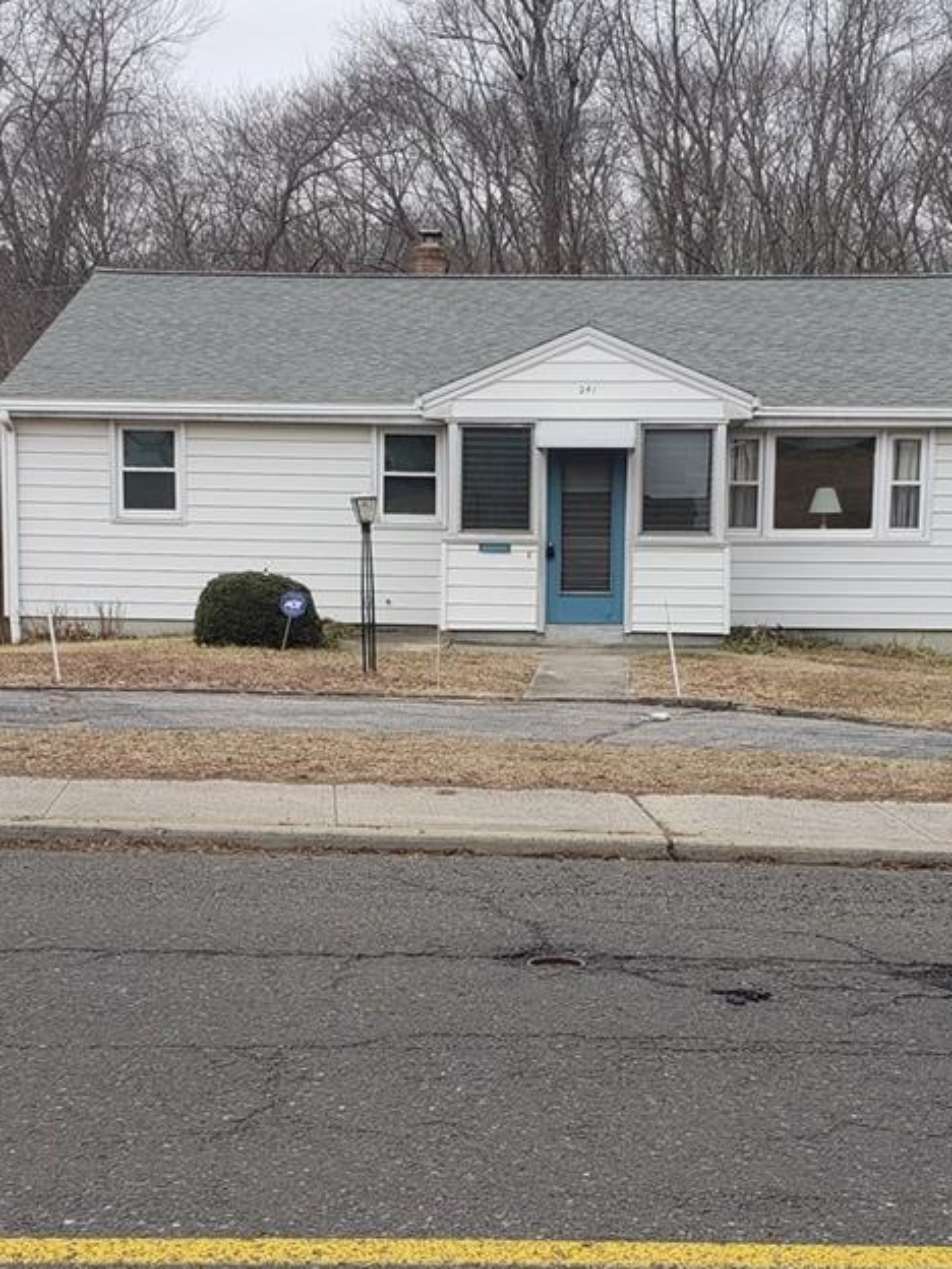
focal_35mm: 32
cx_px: 490
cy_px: 720
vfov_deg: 56.6
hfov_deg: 44.2
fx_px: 1173
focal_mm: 4.3
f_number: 2.4
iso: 50
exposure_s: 1/661
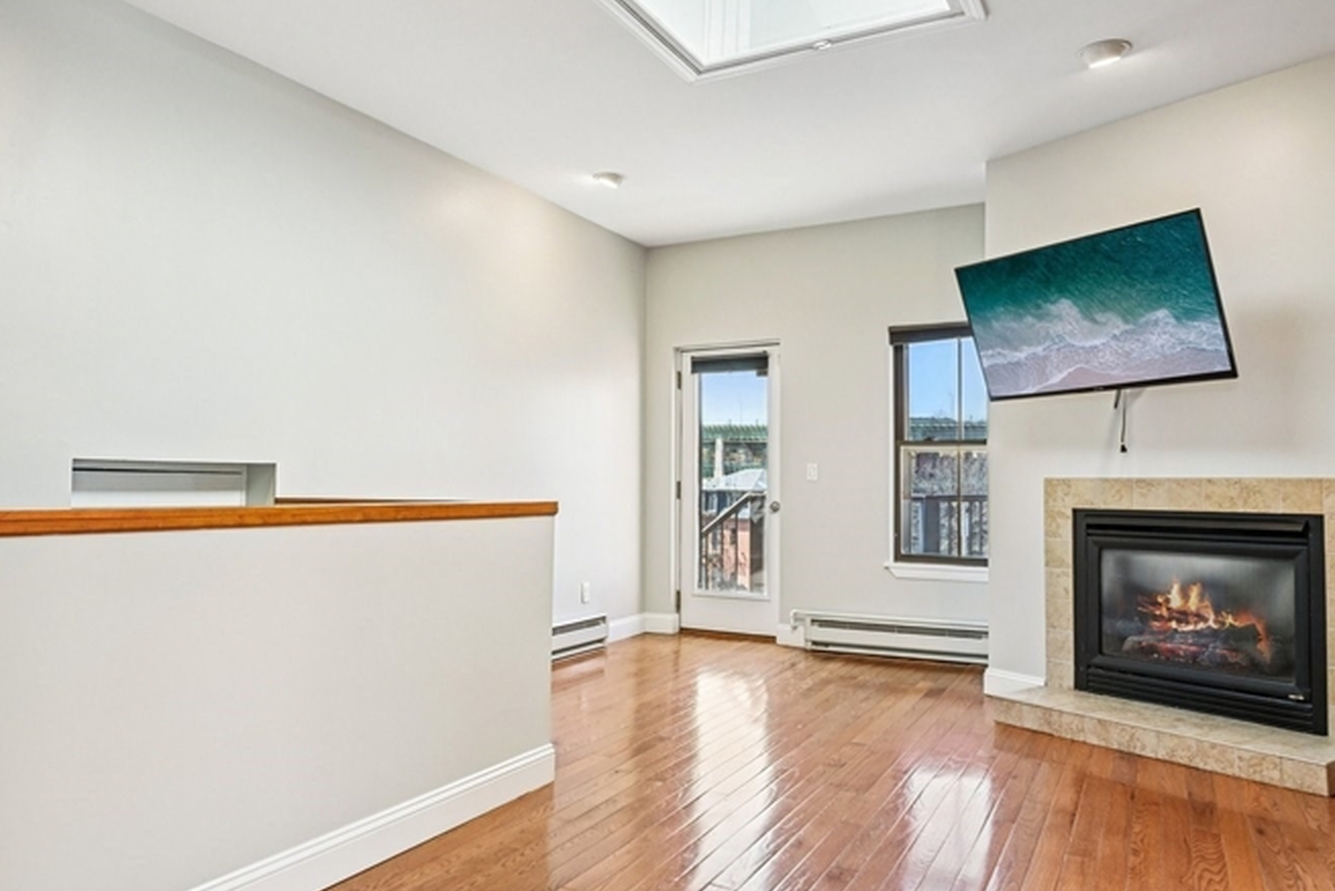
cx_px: 626
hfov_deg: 71.4
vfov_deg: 51.2
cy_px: 494
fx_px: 927
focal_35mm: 25
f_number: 8
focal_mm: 16
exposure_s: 1/25
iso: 400
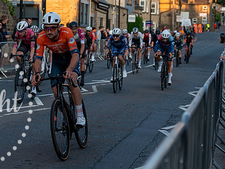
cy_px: 70
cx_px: 75
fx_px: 773
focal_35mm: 119
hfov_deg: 16.5
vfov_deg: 12.4
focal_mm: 70
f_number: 3.5
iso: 1000
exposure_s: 1/800
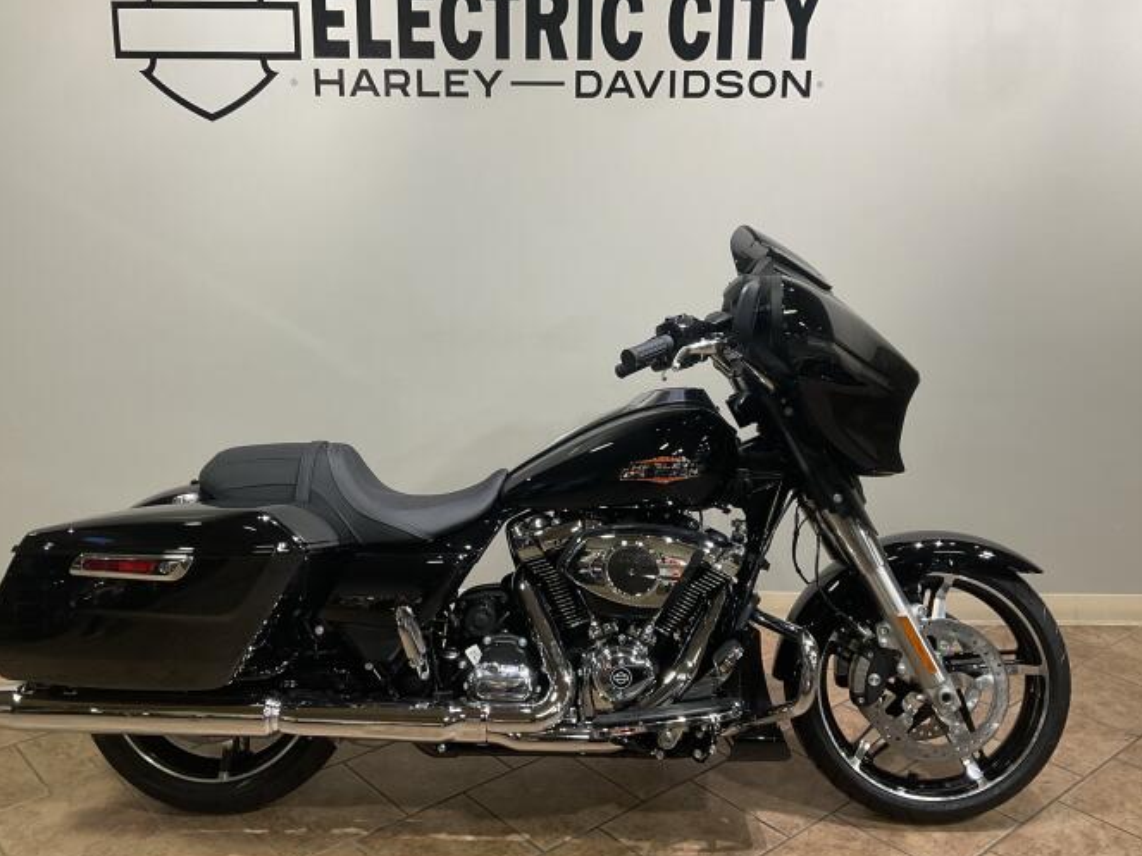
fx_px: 1154
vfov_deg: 40.7
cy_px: 419
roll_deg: -0.6
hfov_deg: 52.6
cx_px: 546
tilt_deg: -15.2
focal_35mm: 35
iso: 64
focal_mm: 3
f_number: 1.8
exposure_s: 1/60
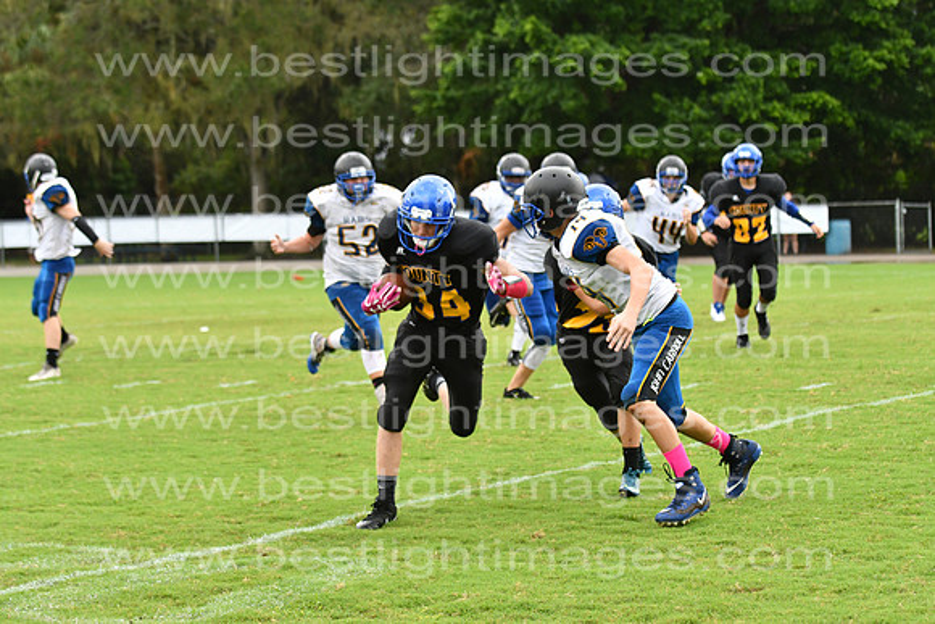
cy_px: 312
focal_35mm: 210
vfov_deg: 6.5
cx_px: 468
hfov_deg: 9.8
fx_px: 5455
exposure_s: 1/1600
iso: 800
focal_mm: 140
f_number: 3.5
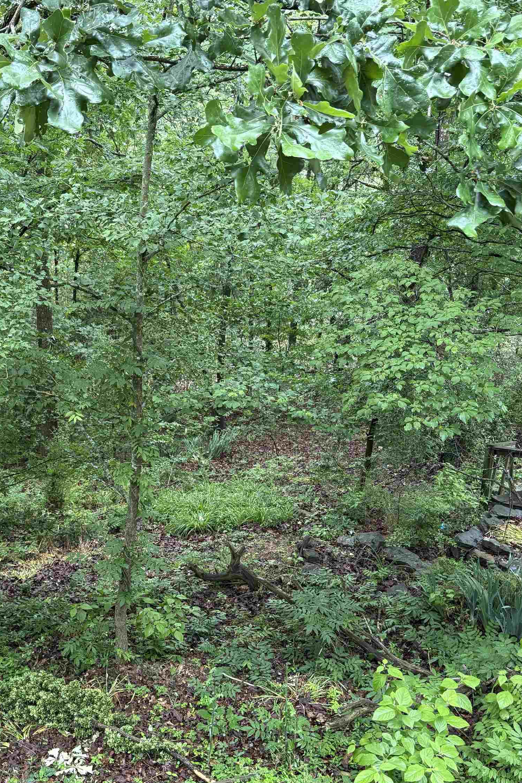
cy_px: 396
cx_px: 131
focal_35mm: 37
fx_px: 805
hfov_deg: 35.2
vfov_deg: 51.9
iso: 125
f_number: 1.6
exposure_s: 1/85
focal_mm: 5.96
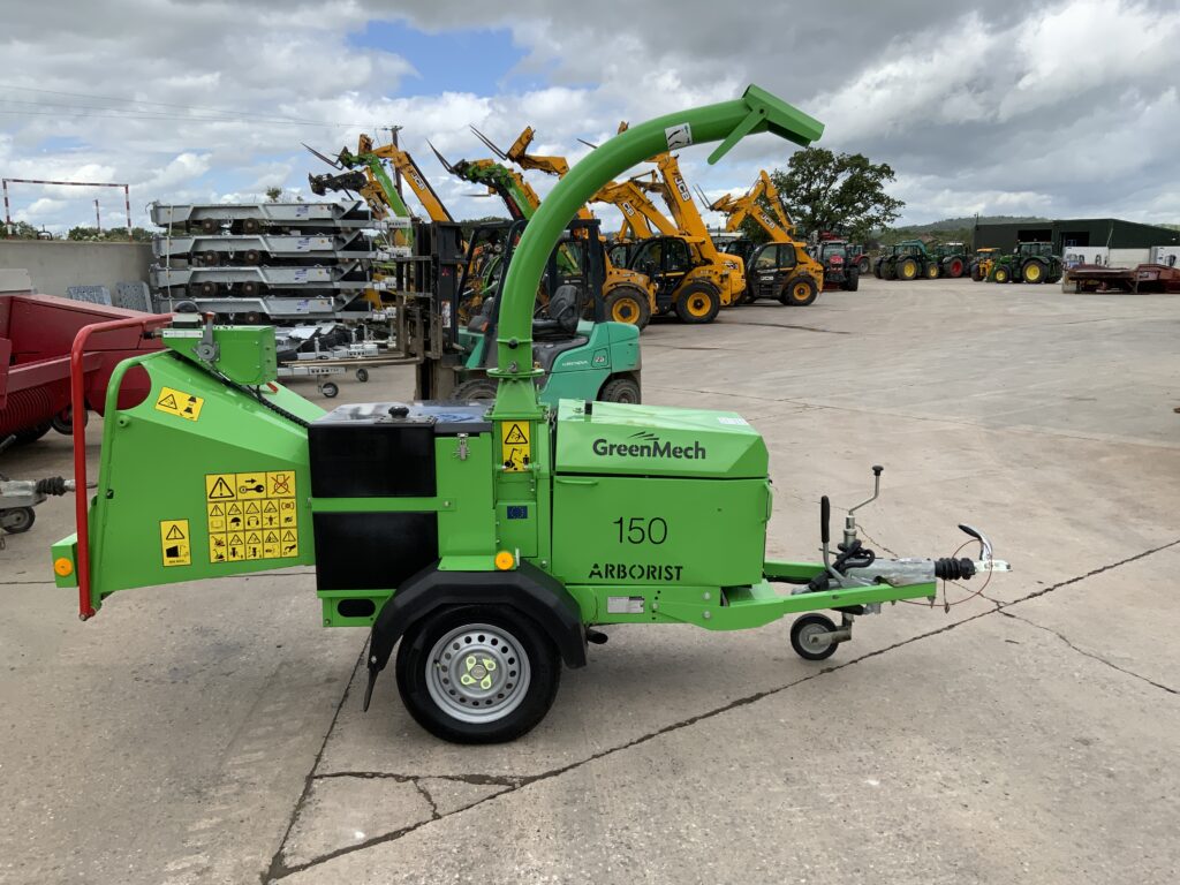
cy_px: 442
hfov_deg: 61.7
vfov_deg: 48.2
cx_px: 590
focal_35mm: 29
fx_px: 989
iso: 16
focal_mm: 3
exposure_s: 1/1490
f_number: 1.8
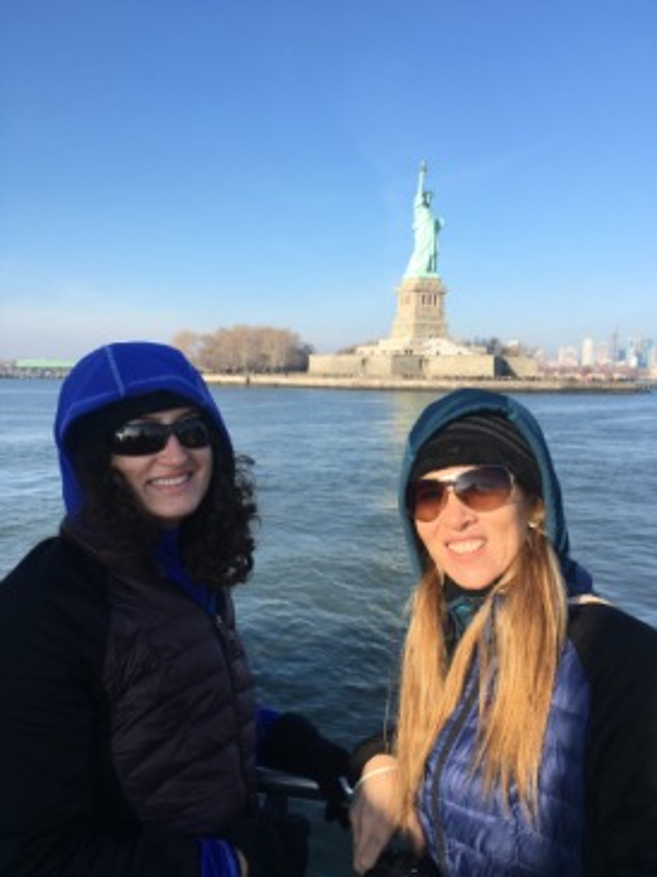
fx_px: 735
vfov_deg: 61.7
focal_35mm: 29
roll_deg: +0.0
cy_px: 438
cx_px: 328
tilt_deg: -3.8
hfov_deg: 48.2
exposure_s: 1/916
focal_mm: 4.15
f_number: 2.2
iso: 25
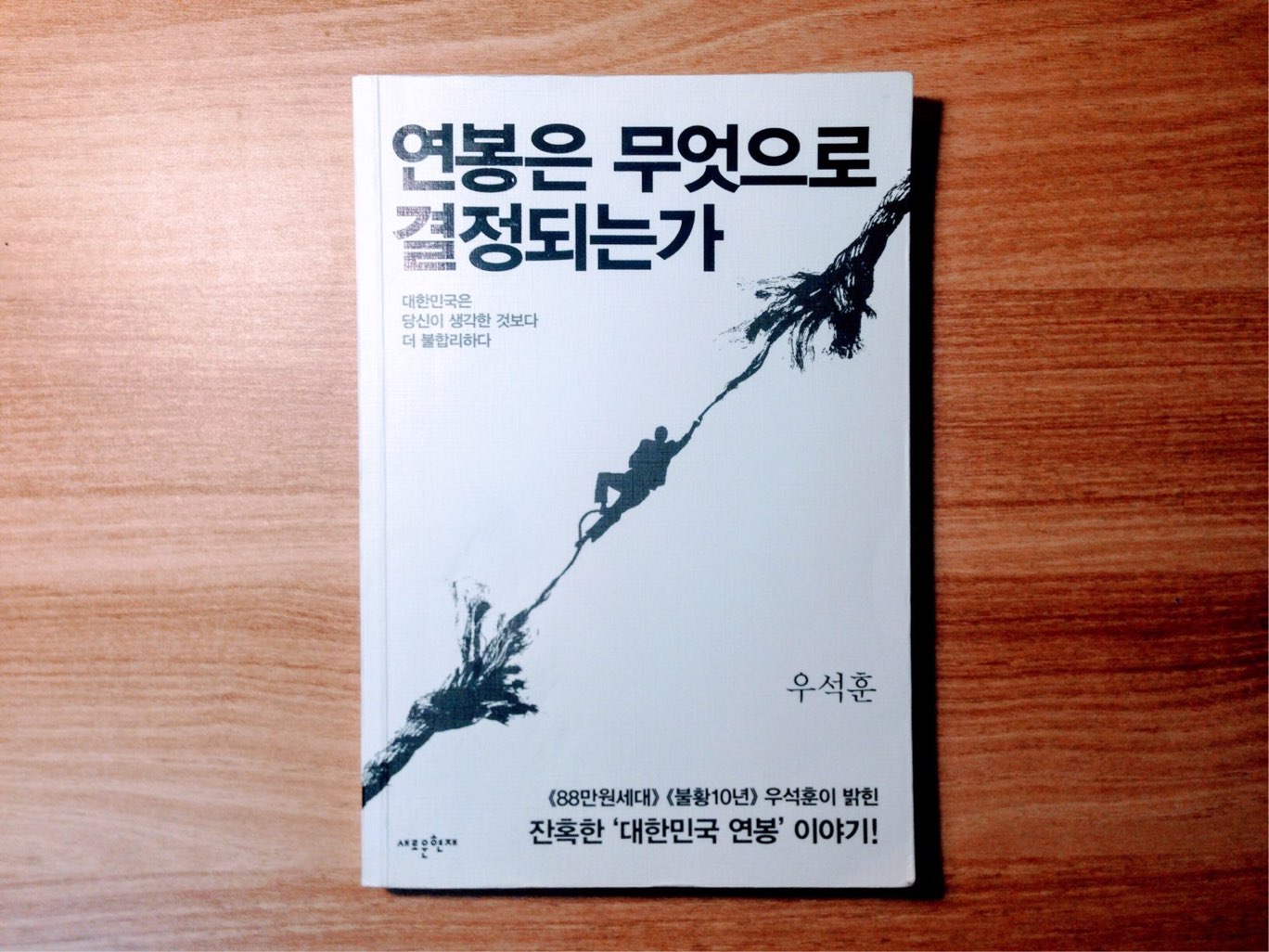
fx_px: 1210
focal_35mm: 33
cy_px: 476
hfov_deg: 55.4
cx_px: 634
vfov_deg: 42.9
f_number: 2.4
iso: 50
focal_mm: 4.12
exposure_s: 1/40
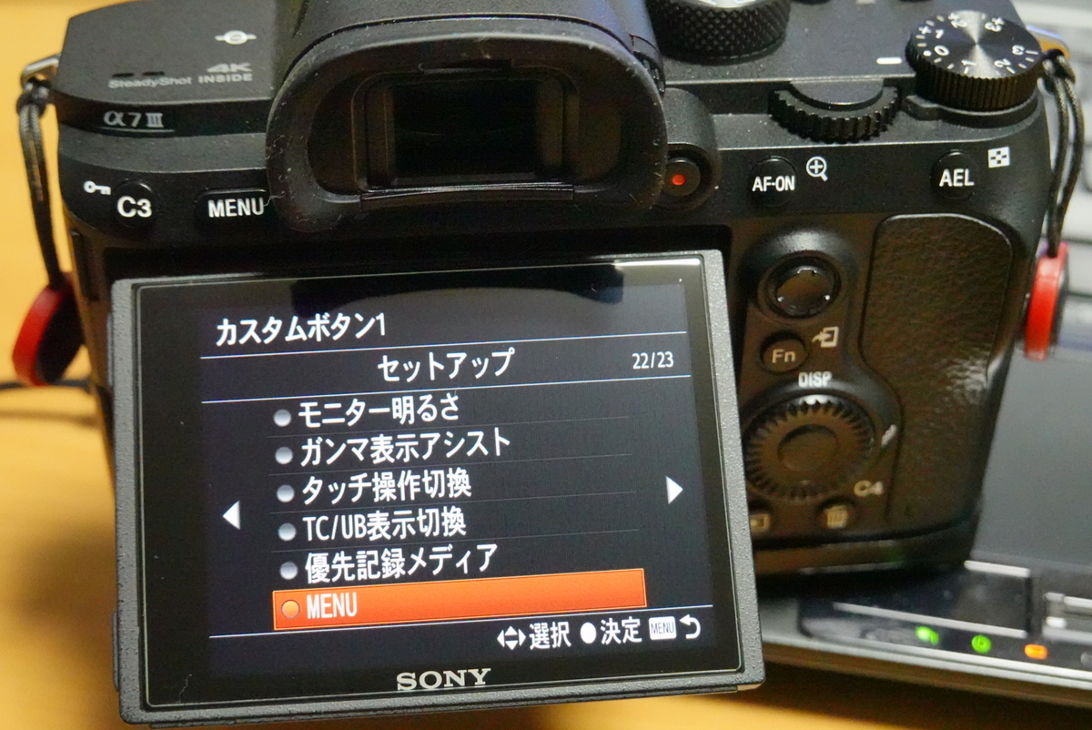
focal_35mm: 62
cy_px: 365
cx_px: 546
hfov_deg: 32.4
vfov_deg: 21.9
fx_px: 1882
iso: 6400
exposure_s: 1/160
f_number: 4.5
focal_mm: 22.92
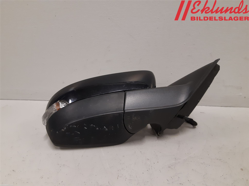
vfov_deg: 53.1
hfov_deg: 67.3
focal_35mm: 26
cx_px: 124
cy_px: 93
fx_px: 187
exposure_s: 1/50
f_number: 1.7
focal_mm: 3.93
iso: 160
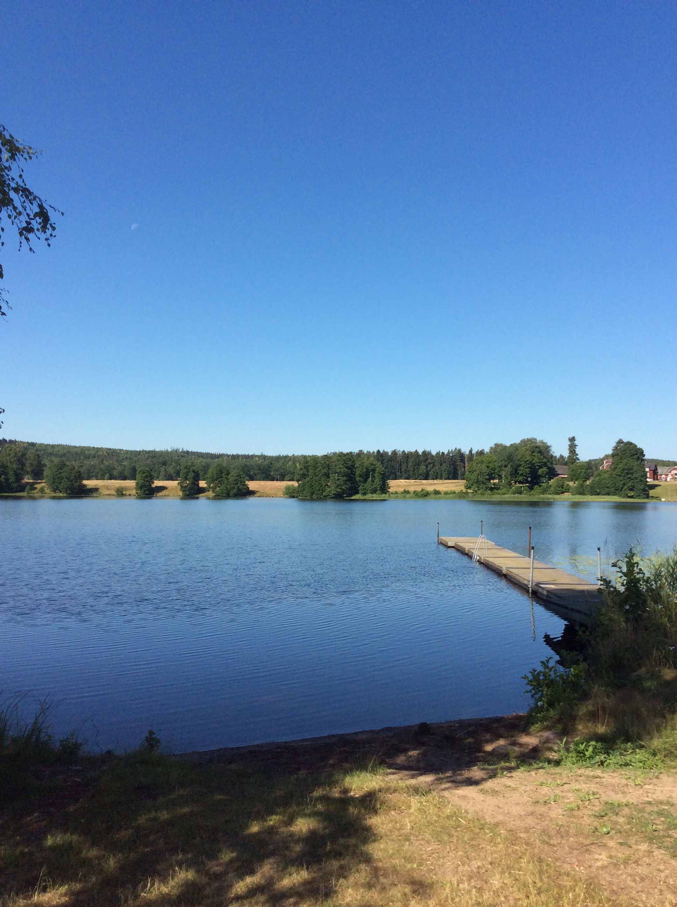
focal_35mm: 32
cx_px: 338
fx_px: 837
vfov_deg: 56.9
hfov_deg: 44.1
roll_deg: -0.4
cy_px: 454
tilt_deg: +0.0
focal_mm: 3.3
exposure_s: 1/1431
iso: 32
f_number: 2.4
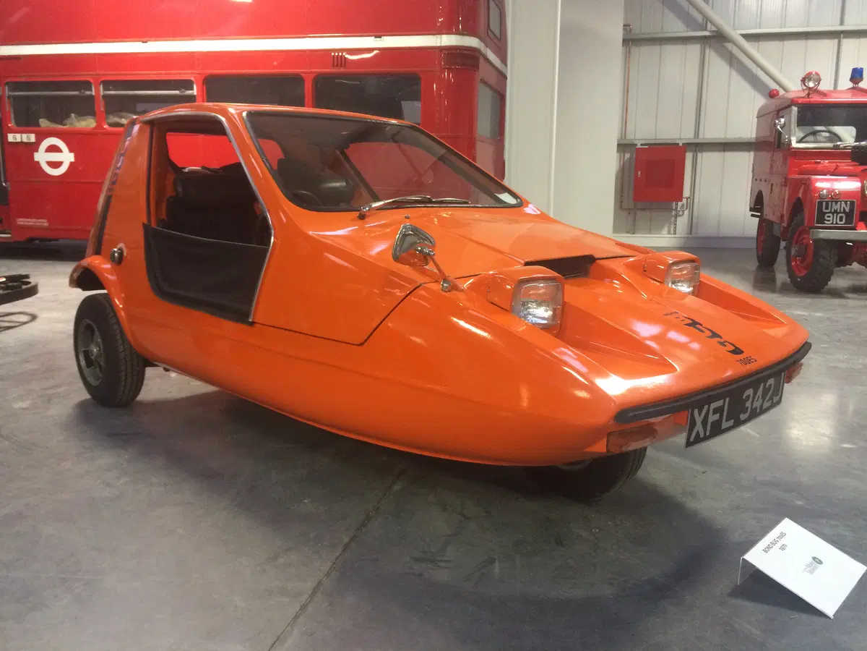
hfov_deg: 61.7
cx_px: 434
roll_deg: -0.2
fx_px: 726
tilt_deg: -11.5
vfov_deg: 48.2
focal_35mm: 29
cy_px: 326
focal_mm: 4.15
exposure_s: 1/30
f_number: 2.2
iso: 200
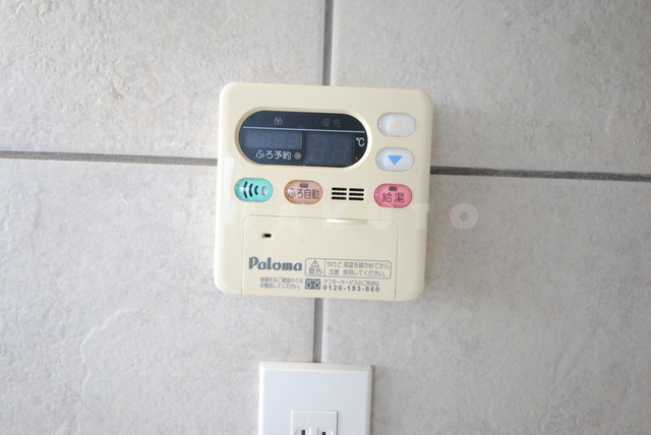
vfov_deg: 67.5
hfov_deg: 89.9
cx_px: 326
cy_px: 218
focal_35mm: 18
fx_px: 326
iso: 1600
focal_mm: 12
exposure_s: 1/40
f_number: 5
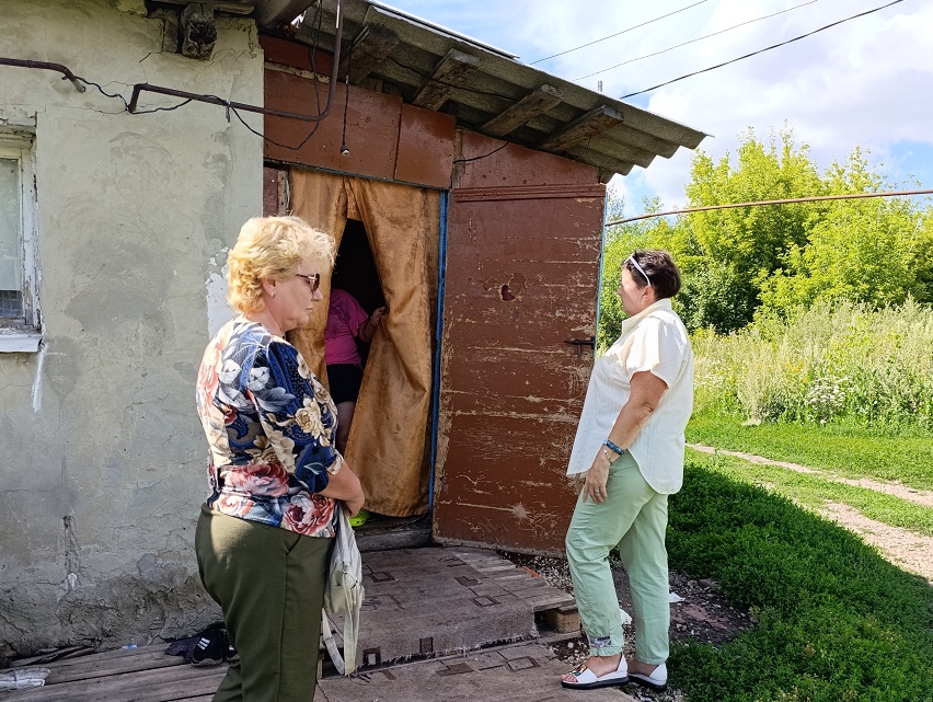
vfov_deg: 51.4
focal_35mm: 27
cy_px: 387
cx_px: 481
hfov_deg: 65.2
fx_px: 729
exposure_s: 1/312
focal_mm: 6.14
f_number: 1.6
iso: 50
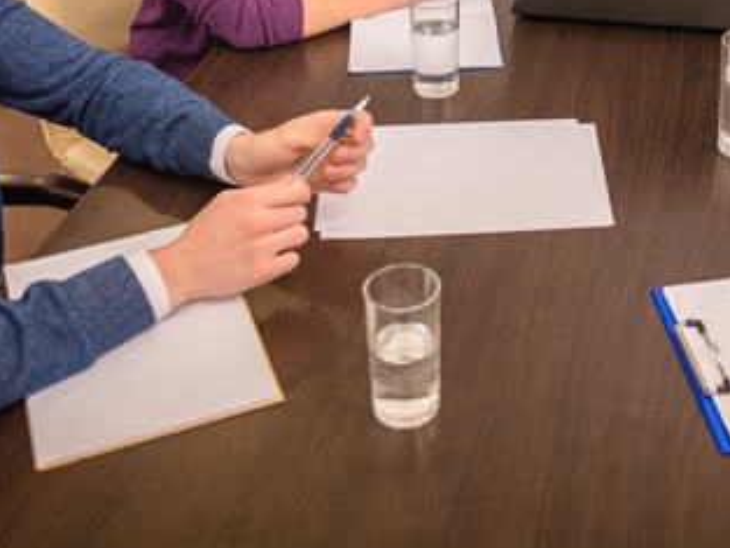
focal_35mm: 59
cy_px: -23
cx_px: 590
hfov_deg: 31.8
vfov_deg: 23.6
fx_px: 1245
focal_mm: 24
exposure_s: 1/100
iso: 400
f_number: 2.8
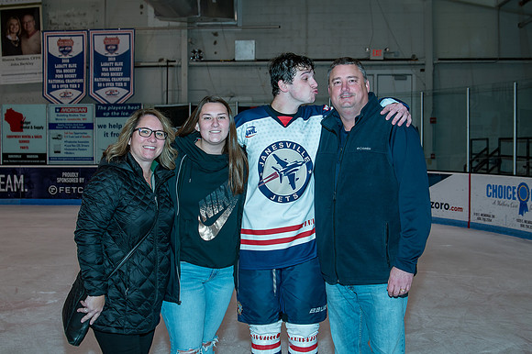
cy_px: 164
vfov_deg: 29.4
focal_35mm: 46
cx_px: 260
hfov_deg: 43.1
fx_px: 673
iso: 200
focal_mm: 28
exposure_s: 1/200
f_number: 4.5
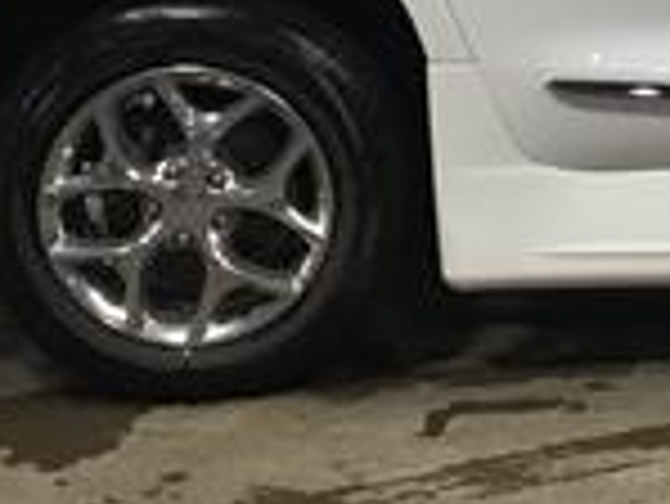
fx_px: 2576
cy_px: -126
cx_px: 953
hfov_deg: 14.0
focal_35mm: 133
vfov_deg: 10.9
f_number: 2.4
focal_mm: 3.3
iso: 50
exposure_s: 1/30
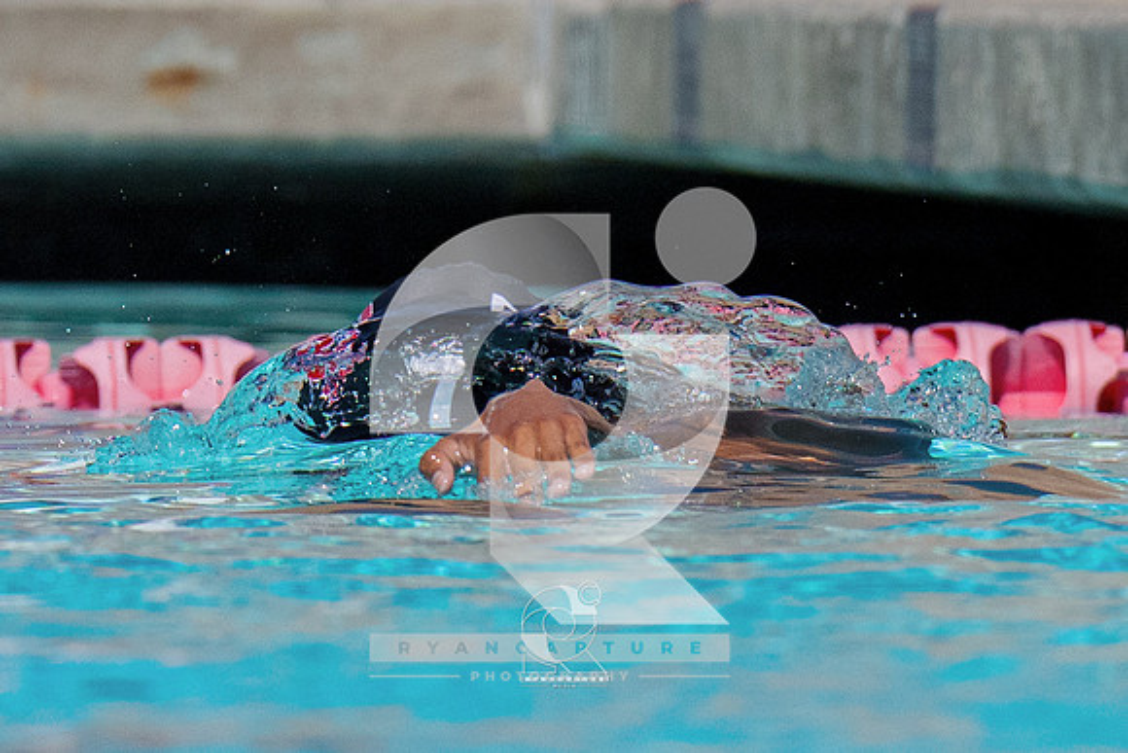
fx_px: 35260
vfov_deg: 1.2
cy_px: 588
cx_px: 648
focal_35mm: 1125
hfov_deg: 1.8
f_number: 4
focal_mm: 200
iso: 320
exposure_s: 1/10000
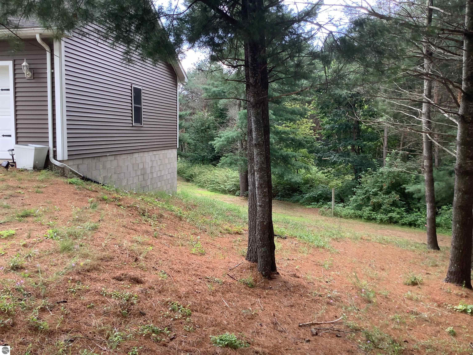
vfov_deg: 45.4
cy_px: 178
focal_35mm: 31
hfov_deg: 58.4
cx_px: 236
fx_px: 424
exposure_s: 1/100
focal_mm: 3.3
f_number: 2.4
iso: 40
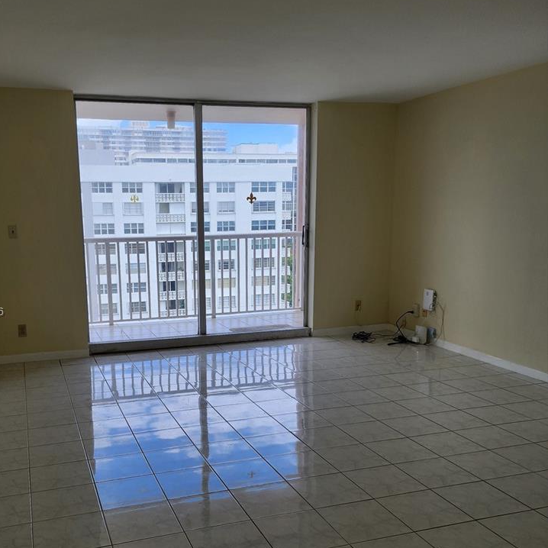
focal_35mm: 34
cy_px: 313
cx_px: 206
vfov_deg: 48.3
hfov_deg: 48.0
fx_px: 609
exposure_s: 1/180
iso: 16
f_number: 1.8
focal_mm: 6.4
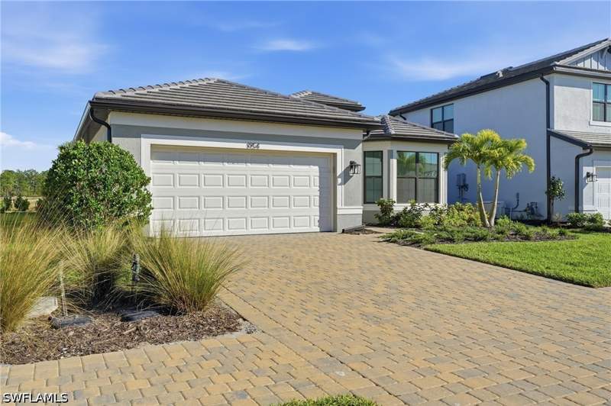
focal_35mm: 29
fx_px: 492
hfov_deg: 63.7
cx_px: 306
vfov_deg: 44.9
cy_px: 203
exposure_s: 1/5000
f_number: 9
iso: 400
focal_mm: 29
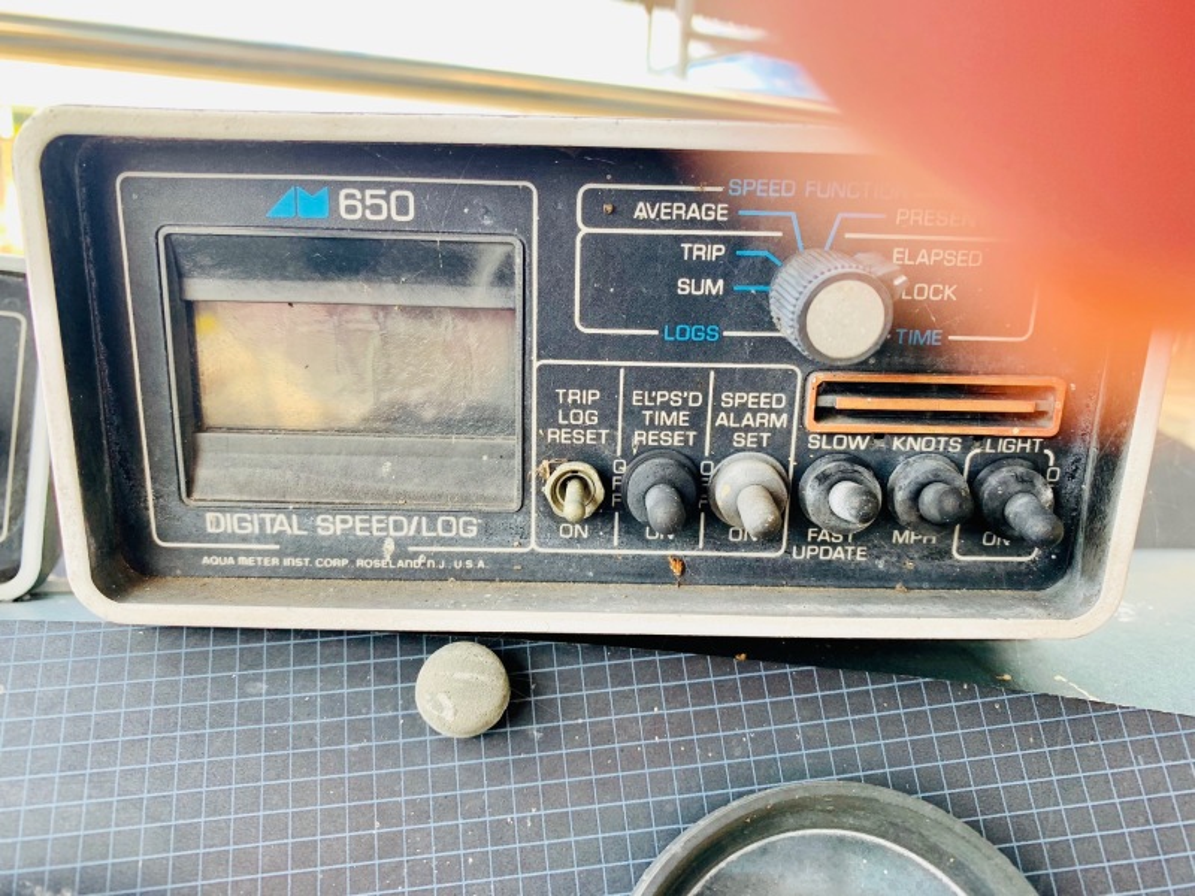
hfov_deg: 67.3
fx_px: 898
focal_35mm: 26
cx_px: 598
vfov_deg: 53.1
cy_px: 448
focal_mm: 4.25
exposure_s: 1/121
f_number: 1.8
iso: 50
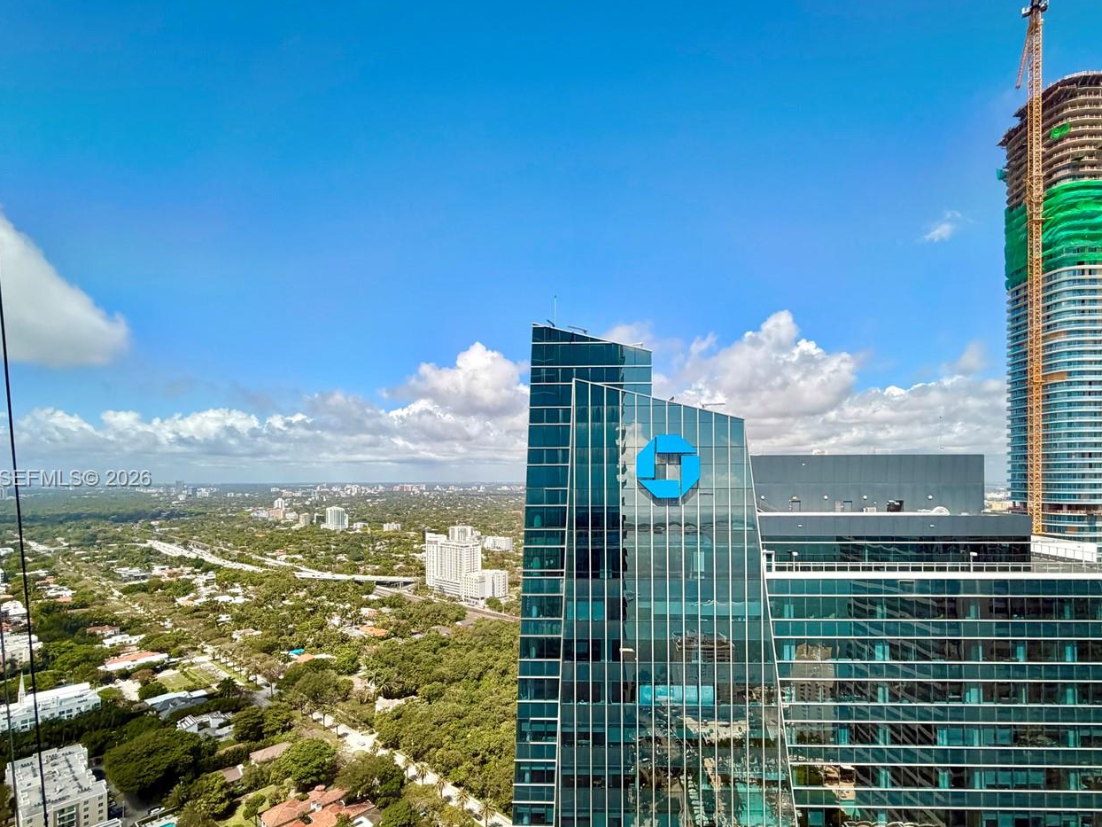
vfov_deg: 71.1
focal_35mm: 18
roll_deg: +0.5
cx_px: 584
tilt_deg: -0.6
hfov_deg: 87.7
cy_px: 480
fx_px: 573
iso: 50
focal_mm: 2.22
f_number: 2.2
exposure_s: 1/502
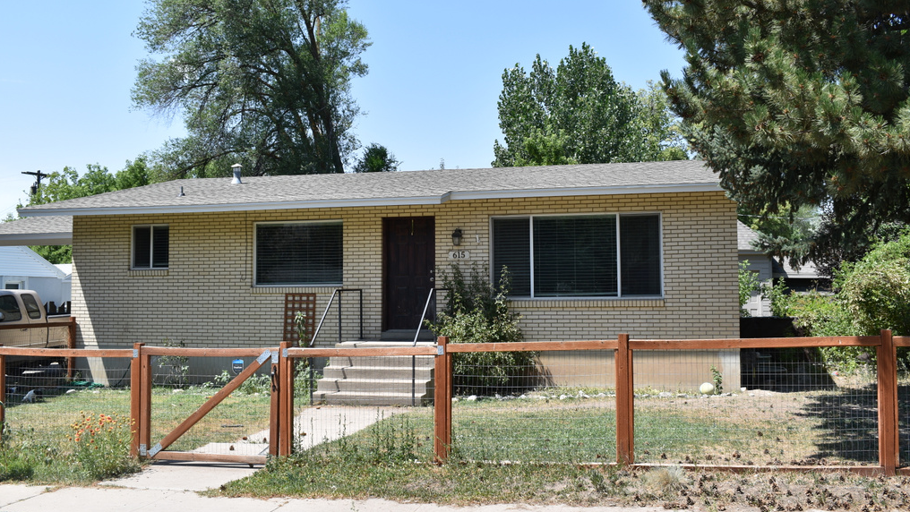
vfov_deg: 31.2
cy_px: 226
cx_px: 455
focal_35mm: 38
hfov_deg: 52.8
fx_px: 917
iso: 125
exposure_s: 1/250
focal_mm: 24
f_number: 8
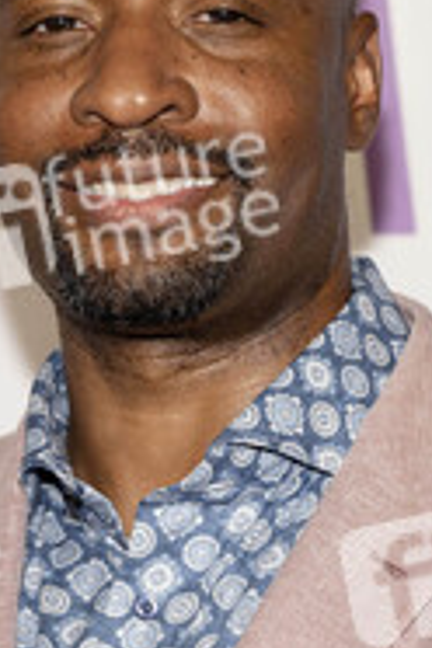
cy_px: 390
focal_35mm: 258
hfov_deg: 5.3
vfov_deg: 8.0
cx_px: 204
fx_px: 4644
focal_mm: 120
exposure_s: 1/200
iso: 800
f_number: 6.3
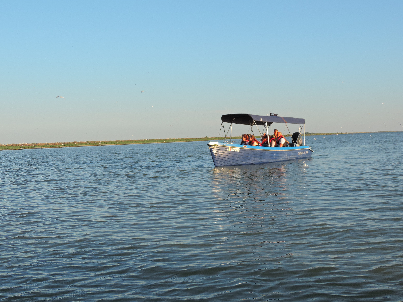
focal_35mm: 47
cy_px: 151
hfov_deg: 40.4
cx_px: 202
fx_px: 547
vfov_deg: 30.9
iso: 80
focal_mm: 8.3
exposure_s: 1/500
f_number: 3.5
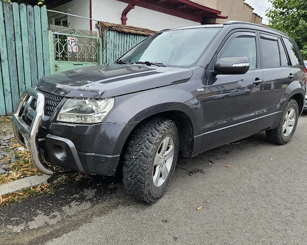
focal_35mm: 25
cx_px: 150
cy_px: 120
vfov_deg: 56.8
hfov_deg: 68.1
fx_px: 227
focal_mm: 5.4
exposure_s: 1/227
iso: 25
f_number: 1.8
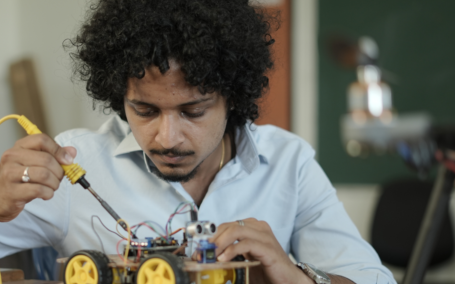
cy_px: 194
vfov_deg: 17.8
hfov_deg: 28.2
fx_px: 905
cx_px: 195
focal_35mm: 73
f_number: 1.8
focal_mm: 50
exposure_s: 1/250
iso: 400
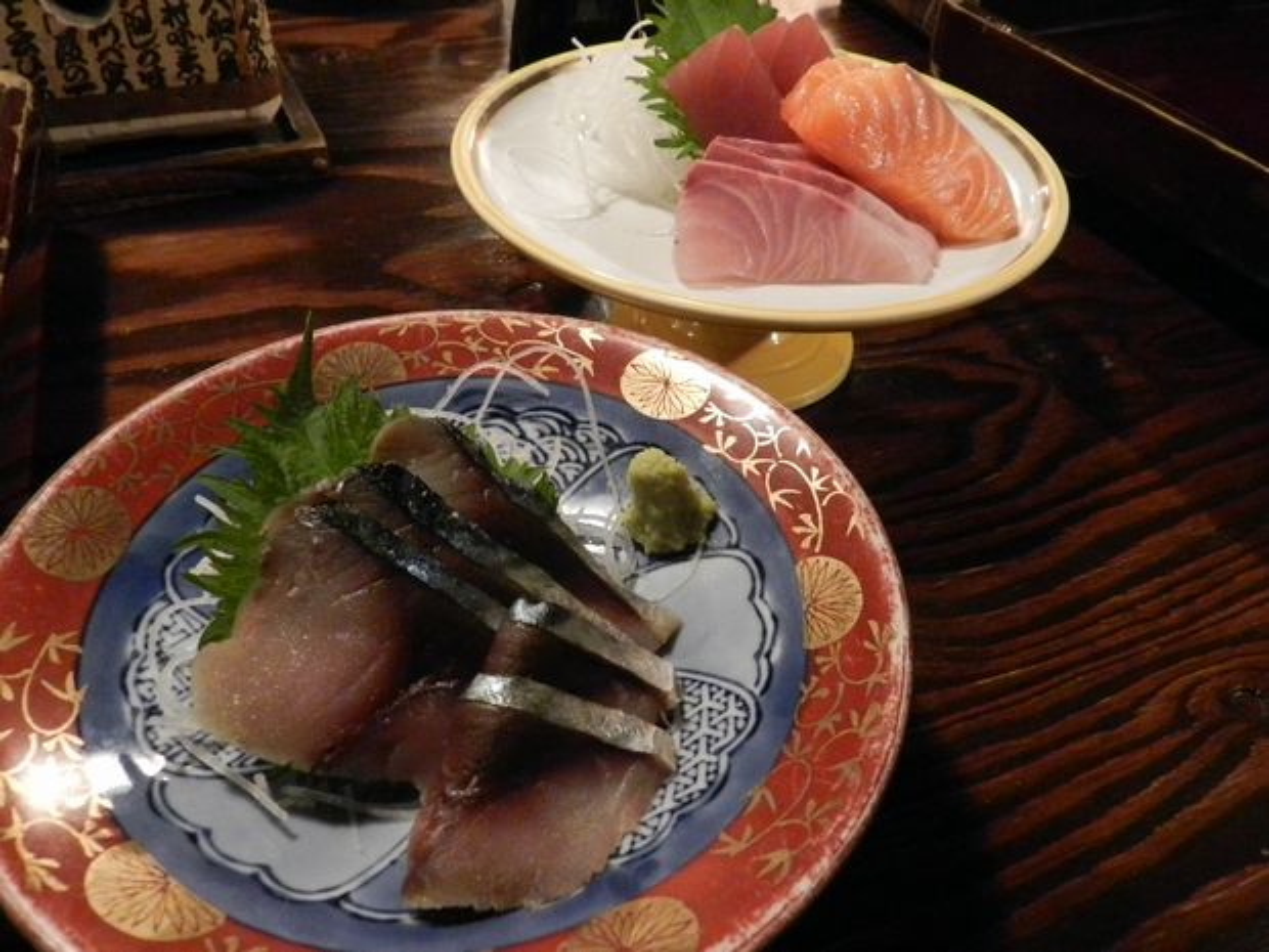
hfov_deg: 69.4
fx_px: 916
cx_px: 634
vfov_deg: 54.9
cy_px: 476
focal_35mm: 25
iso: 1600
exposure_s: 1/13
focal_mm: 4.5
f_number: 3.5
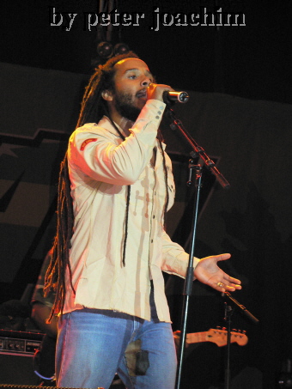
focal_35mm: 153
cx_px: 146
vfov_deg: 12.9
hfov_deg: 9.7
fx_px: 1720
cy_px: 194
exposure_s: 1/60
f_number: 3.3
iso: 400
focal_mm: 26.2
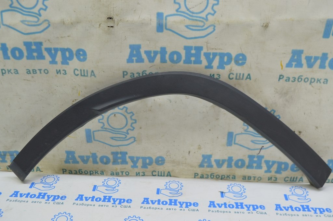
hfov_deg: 51.3
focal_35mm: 38
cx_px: 166
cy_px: 110
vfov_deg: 35.4
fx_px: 347
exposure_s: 1/20
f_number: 5.6
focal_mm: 25
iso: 400
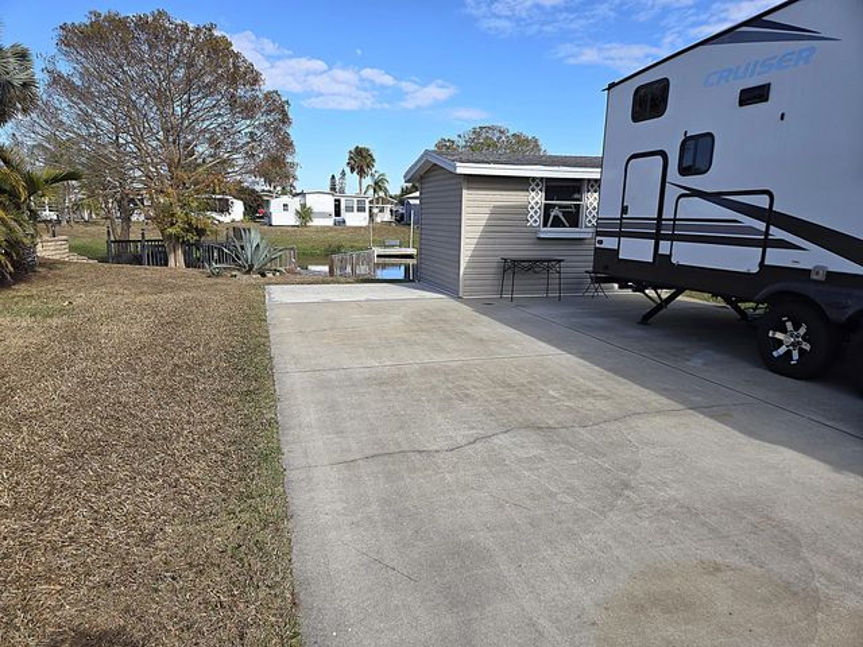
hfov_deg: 73.9
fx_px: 573
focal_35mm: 23
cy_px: 324
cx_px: 432
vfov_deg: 58.9
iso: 25
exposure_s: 1/1576
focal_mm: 5.4
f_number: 1.8
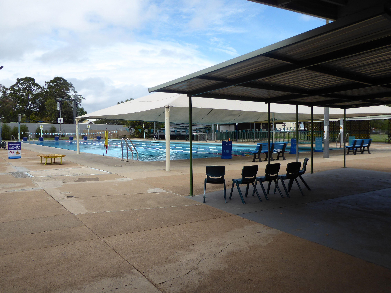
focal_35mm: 32
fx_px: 361
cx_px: 196
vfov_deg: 44.2
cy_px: 146
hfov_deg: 56.8
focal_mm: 5.4
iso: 80
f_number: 3.5
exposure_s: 1/800
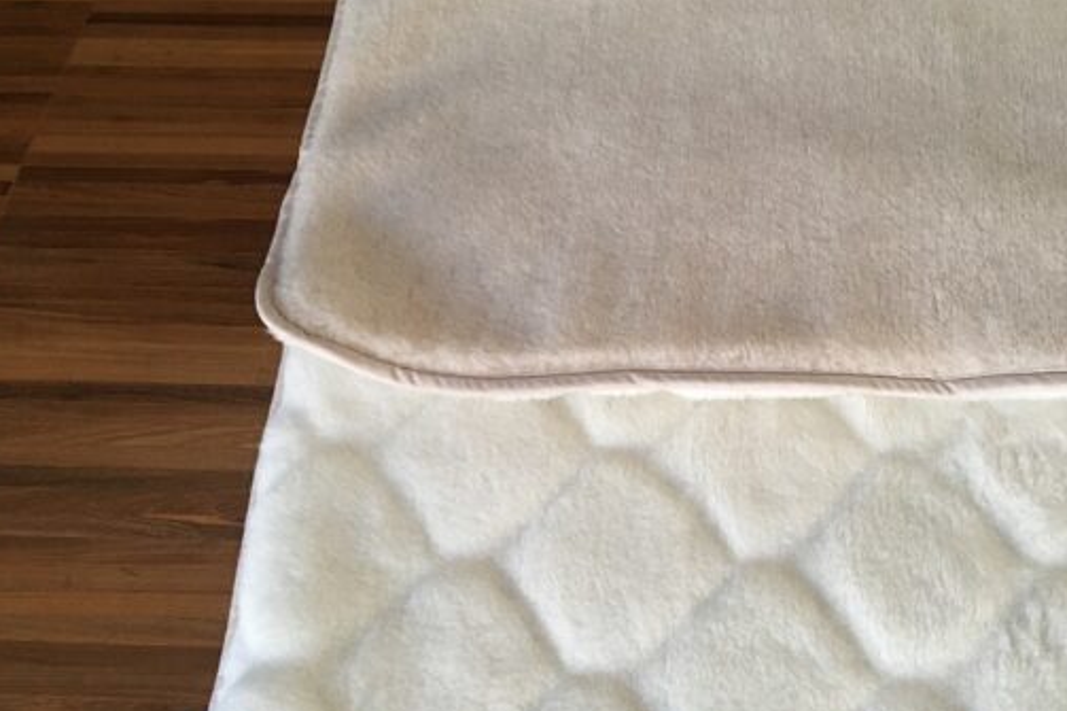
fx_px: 1067
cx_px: 617
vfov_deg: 36.8
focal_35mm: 36
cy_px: 403
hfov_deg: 52.9
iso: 160
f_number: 2.2
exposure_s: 1/33
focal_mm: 4.15
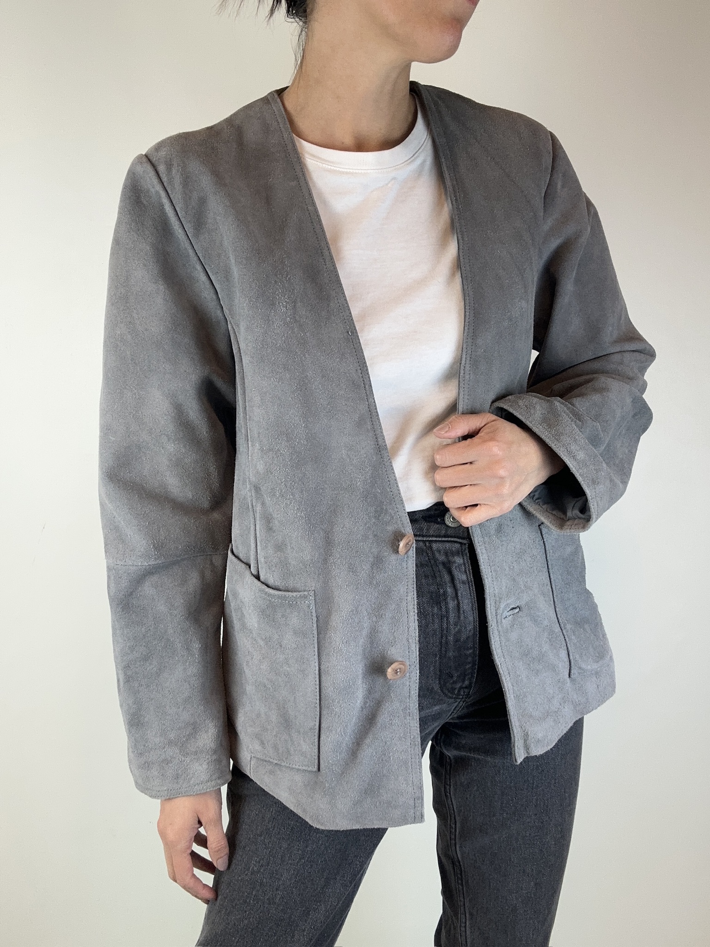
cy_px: 474
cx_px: 355
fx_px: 820
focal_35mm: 30
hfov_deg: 46.8
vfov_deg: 60.0
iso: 32
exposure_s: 1/100
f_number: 1.9
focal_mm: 2.69
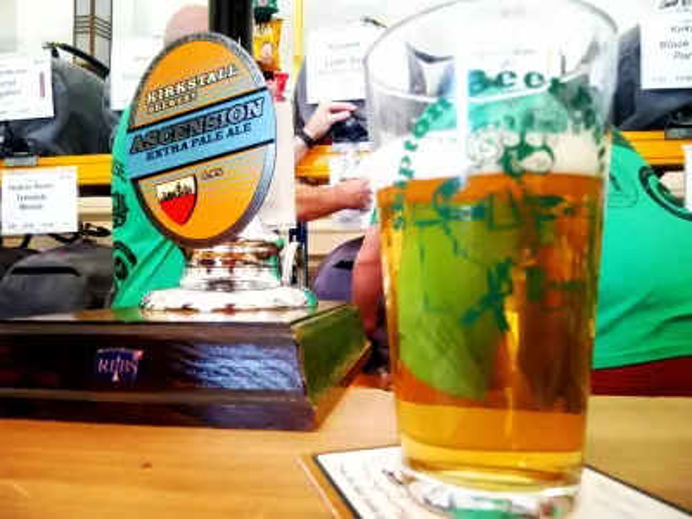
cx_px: 346
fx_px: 560
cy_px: 260
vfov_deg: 49.7
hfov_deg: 63.4
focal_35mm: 28
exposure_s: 1/25.1
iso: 435
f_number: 2
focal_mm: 3.54
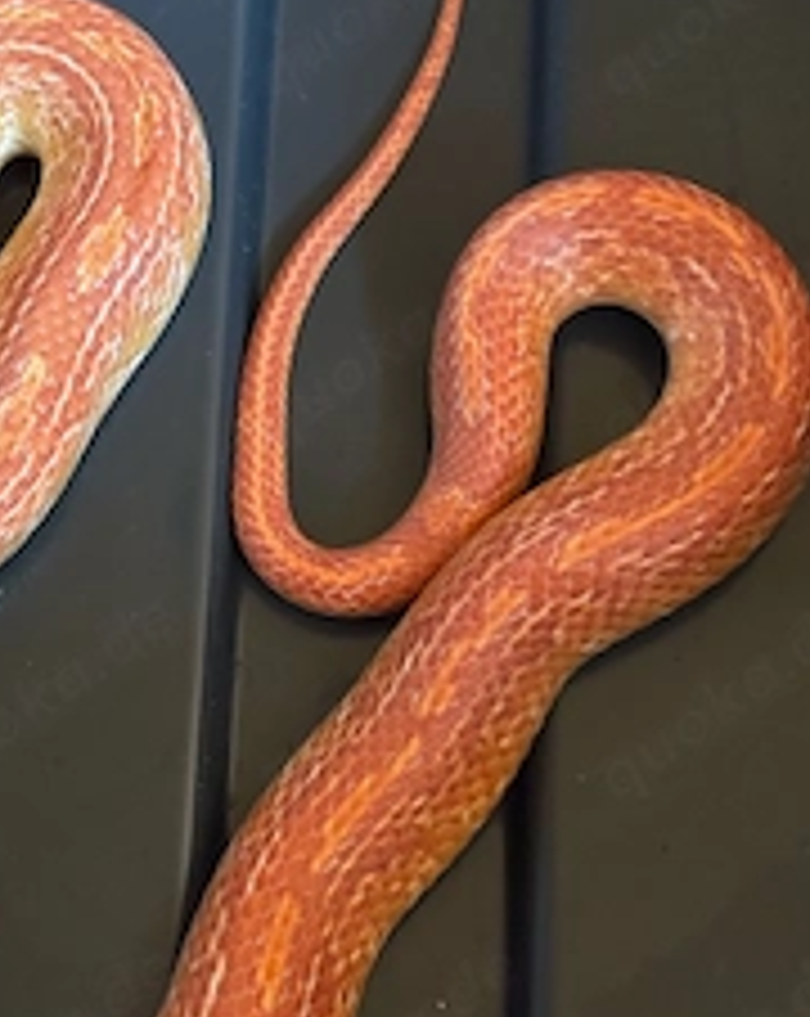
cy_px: 396
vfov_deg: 21.3
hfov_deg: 16.9
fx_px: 2704
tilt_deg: -69.6
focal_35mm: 90
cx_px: 140
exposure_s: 1/30
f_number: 1.6
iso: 400
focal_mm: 5.96
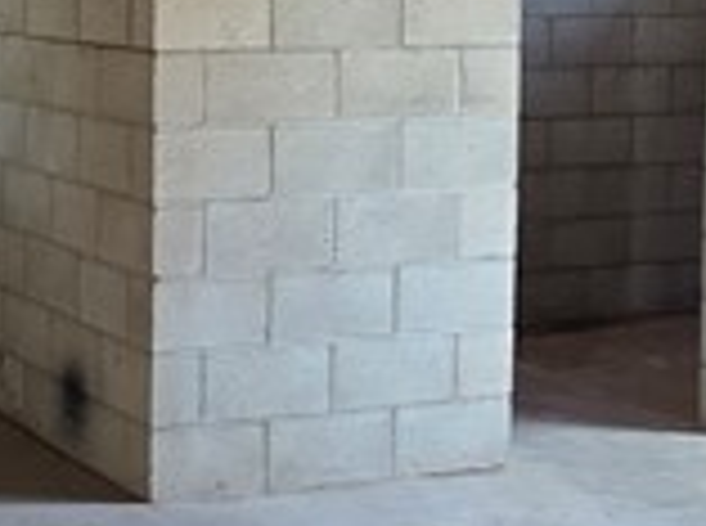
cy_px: 45
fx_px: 1730
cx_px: -36
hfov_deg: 22.0
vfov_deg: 17.0
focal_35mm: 85
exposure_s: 1/60
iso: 160
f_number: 2.2
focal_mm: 2.2
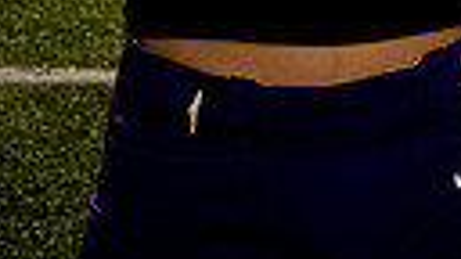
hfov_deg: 11.7
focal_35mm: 184
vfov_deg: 6.1
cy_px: -493
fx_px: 2249
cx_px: 335
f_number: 8
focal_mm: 50
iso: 50
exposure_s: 1/250
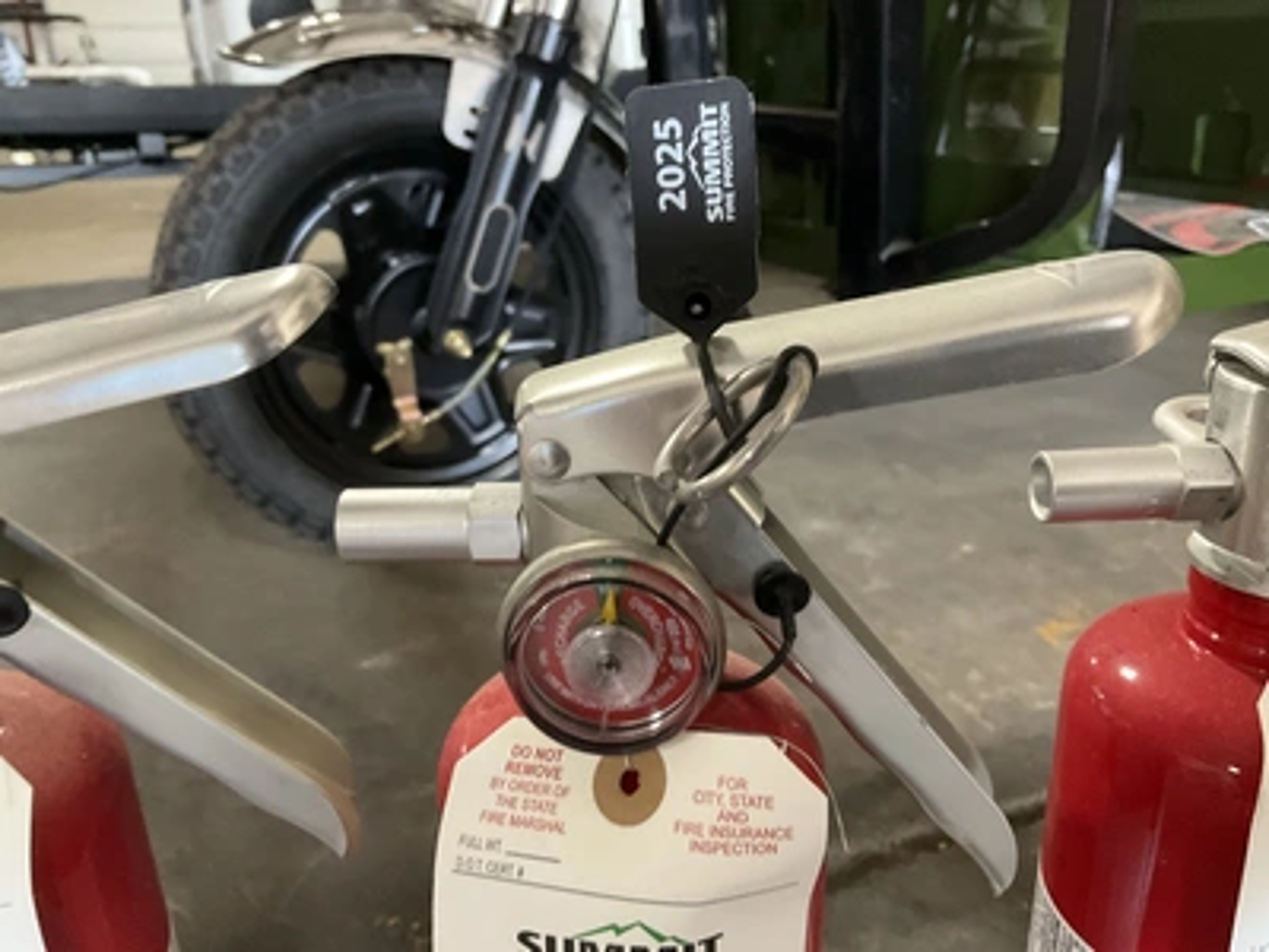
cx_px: 634
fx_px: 1063
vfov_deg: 48.2
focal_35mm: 29
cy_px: 476
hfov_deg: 61.7
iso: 320
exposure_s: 1/40
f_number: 1.8
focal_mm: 3
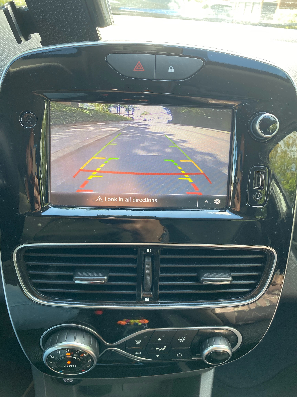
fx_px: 297
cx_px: 148
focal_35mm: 26
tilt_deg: -31.5
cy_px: 198
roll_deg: -5.1
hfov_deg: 53.1
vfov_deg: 67.3
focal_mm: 4.25
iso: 100
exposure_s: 1/121
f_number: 1.8
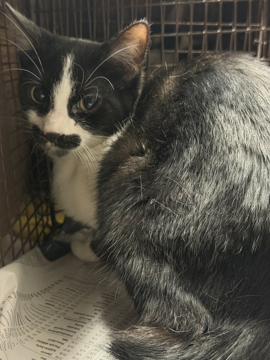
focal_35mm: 48
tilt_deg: -16.5
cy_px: 180
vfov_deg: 39.7
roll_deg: -2.3
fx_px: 499
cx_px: 135
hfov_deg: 30.3
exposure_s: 1/20
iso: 640
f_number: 1.78
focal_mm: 6.76
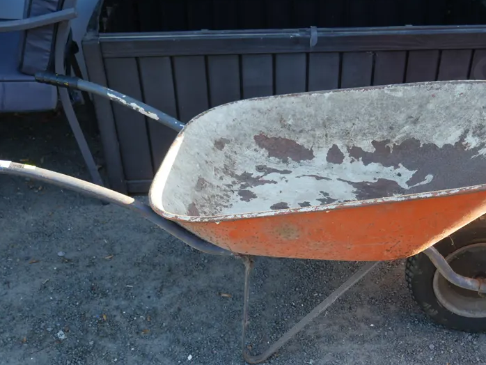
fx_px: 618
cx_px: 284
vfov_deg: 32.7
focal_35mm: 44
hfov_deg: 42.8
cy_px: 226
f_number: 3.6
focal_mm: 15
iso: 200
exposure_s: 1/125
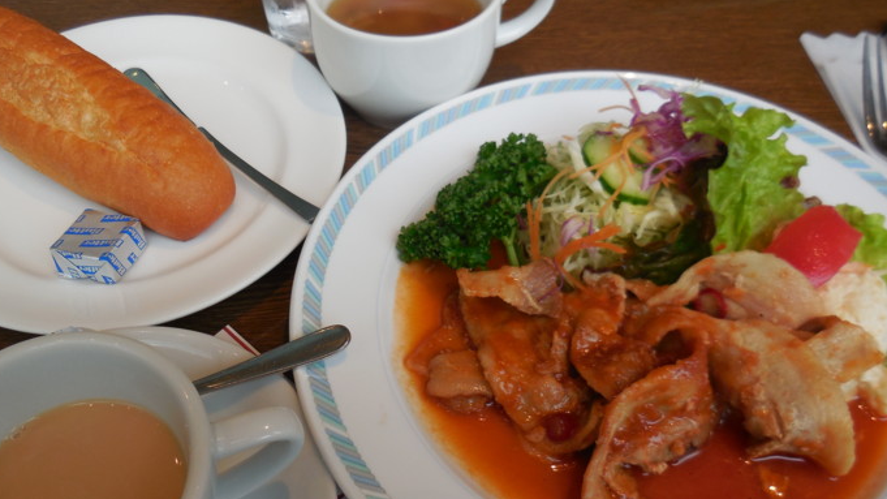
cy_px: 314
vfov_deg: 36.4
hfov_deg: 60.9
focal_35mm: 32
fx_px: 753
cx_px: 397
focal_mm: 4.5
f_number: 3.1
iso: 125
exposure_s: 1/50
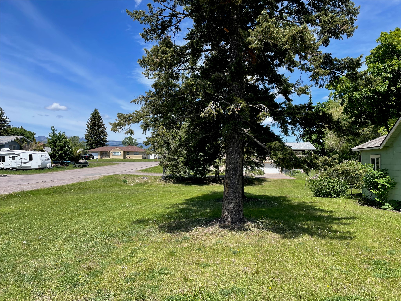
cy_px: 150
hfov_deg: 67.3
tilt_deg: +2.8
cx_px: 200
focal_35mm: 26
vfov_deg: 53.1
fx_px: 301
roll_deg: -0.8
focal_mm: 4.2
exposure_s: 1/2257
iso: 32
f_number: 1.6
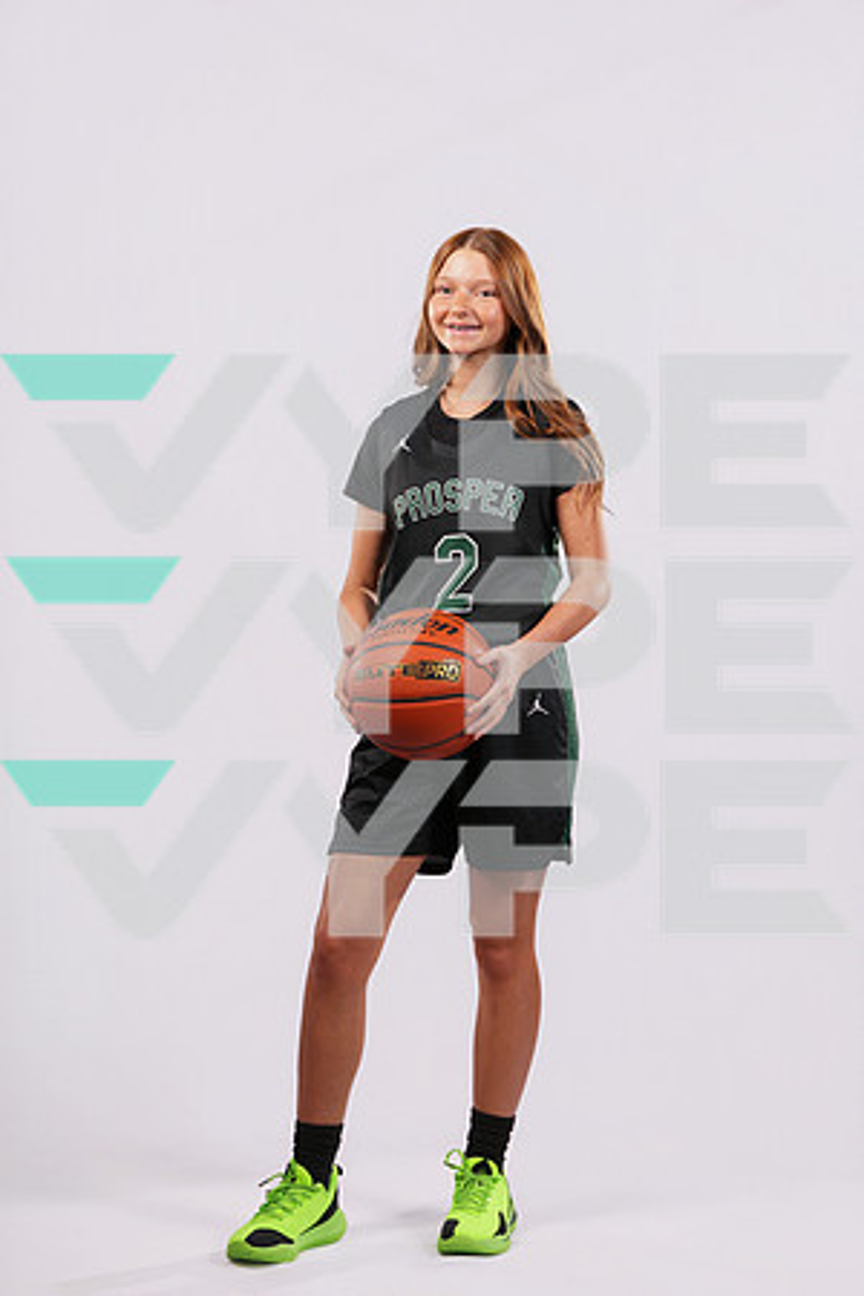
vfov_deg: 28.8
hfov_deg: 19.5
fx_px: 2520
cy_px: 648
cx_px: 432
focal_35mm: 70
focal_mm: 70
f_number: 9
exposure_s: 1/200
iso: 125
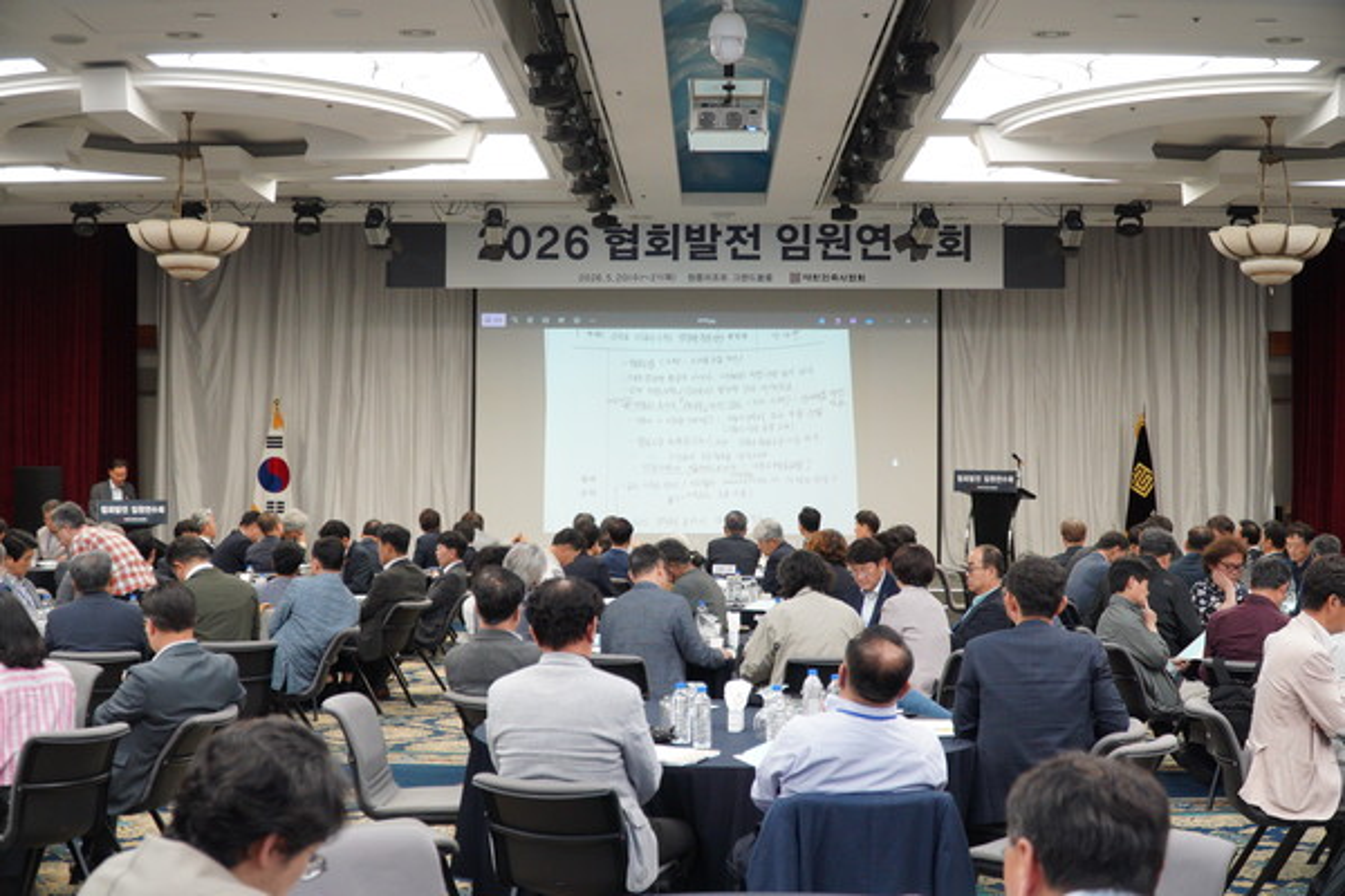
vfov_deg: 31.2
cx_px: 672
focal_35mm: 43
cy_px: 448
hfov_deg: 45.4
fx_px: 1606
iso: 2000
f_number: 4
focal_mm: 29
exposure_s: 1/125
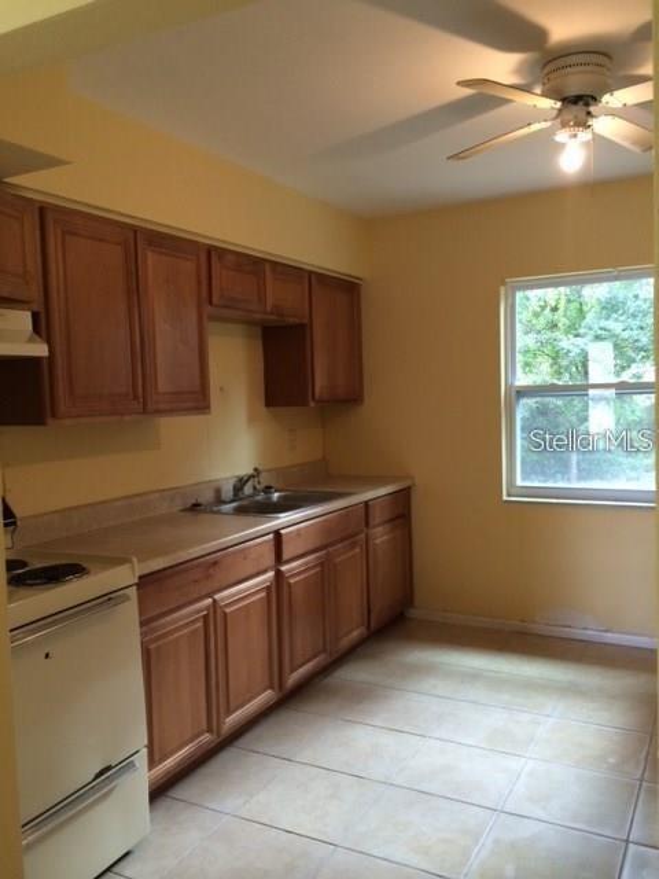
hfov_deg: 46.8
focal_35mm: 30
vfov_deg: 60.0
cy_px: 440
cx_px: 330
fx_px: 761
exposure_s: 1/30
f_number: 2.2
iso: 100
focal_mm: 4.12
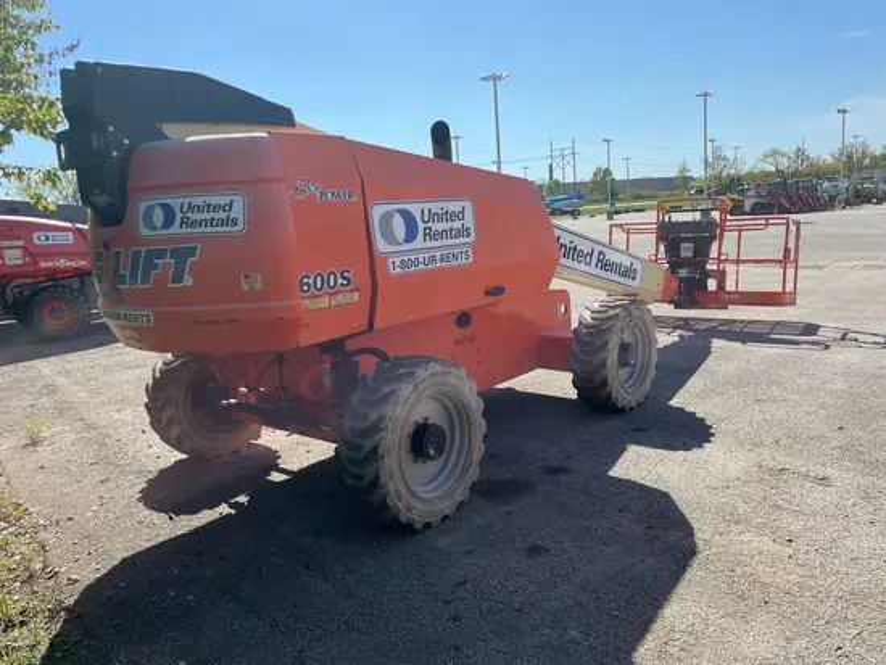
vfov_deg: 53.1
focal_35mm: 26
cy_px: 332
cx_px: 443
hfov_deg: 67.3
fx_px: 666
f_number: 1.6
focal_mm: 5.1
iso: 50
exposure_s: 1/2222
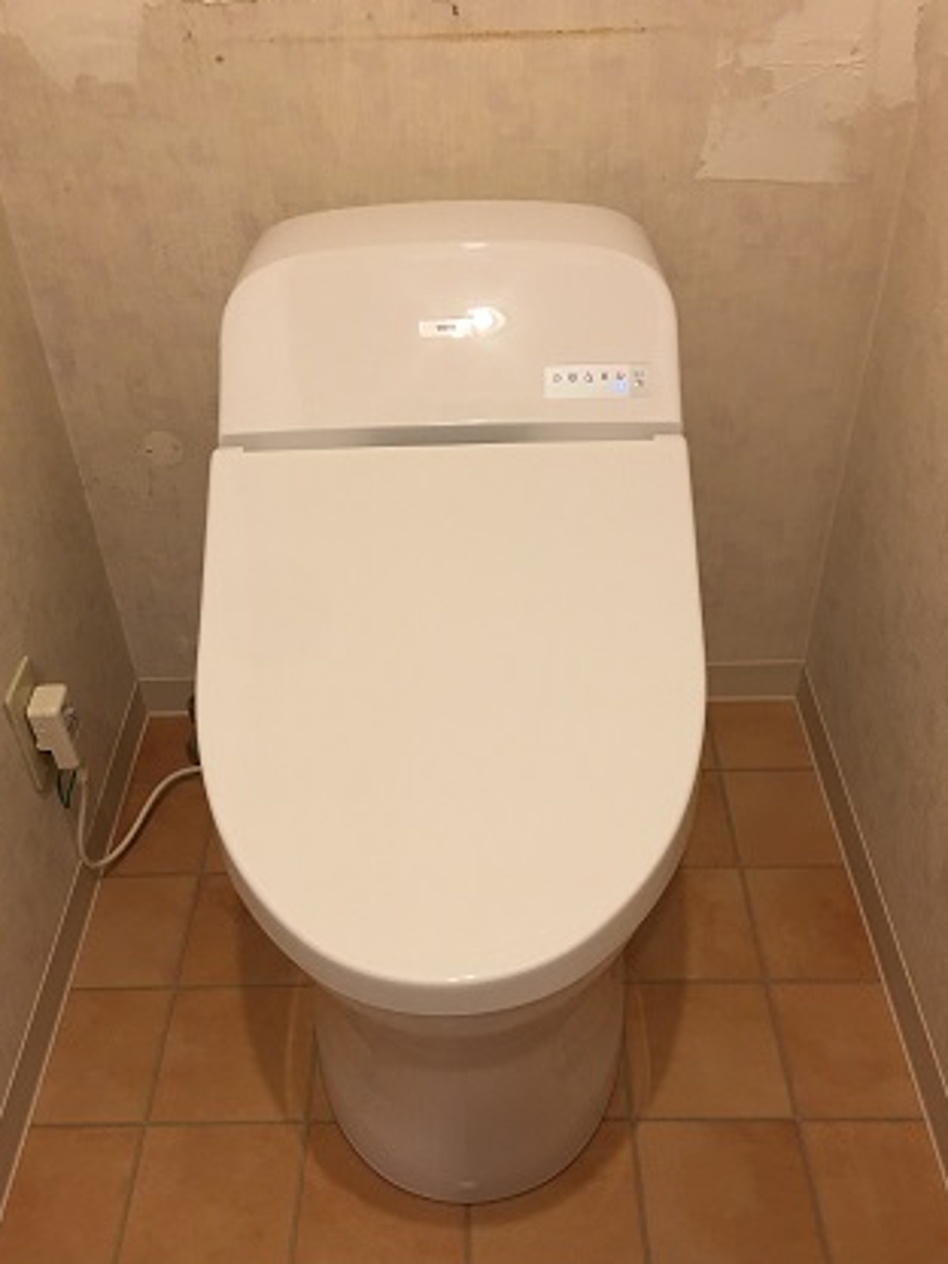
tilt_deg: -41.9
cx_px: 448
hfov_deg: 42.9
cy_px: 697
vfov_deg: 55.2
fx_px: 1205
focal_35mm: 33
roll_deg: +1.5
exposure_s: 1/17
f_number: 2.2
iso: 64
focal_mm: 4.15
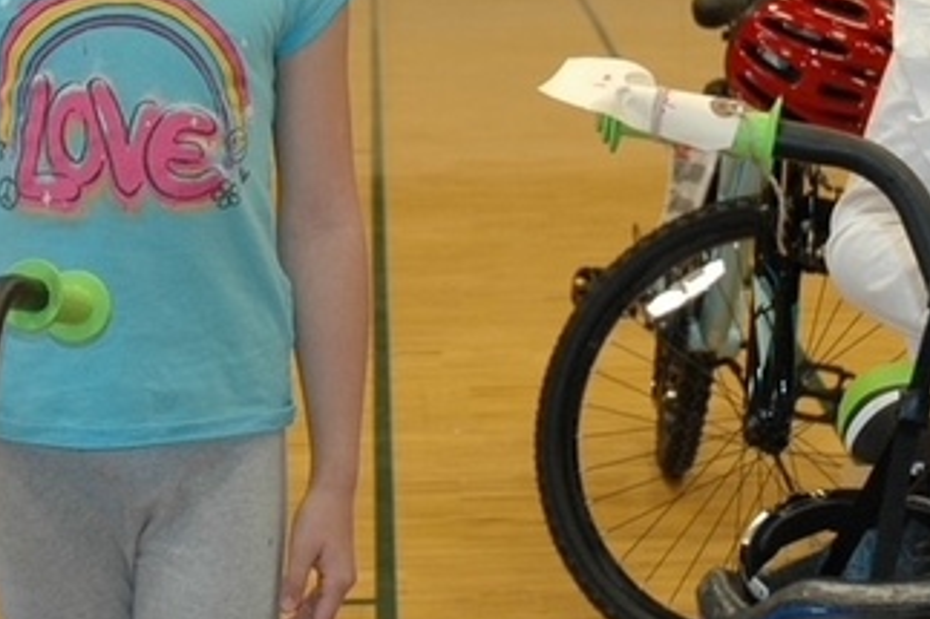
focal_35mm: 129
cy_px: 43
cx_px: 455
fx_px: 3320
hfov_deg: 15.9
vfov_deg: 10.6
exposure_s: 1/100
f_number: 3.8
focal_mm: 27
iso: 400
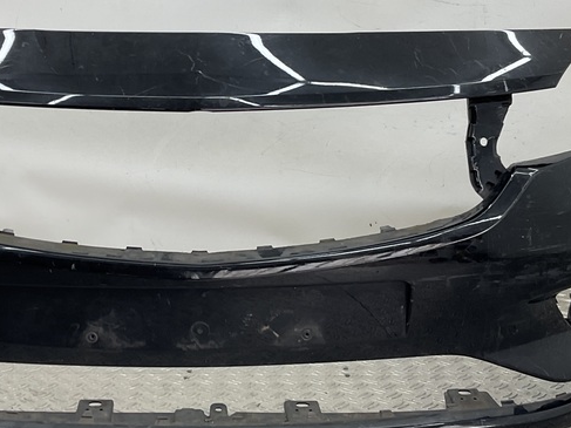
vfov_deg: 24.3
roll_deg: -1.4
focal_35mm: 60
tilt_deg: -8.2
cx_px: 210
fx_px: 989
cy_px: 162
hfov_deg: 32.0
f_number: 1.8
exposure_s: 1/120
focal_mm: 3
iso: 20
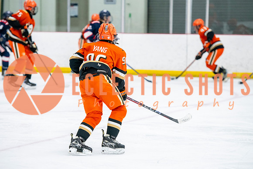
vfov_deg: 8.3
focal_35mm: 165
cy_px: 84
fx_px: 1160
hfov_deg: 12.4
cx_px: 126
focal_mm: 145
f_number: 3.2
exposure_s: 1/800
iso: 2500
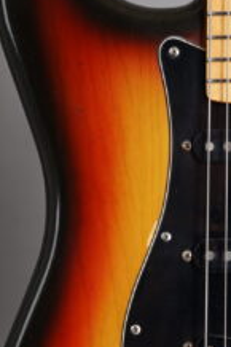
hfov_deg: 10.0
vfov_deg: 15.1
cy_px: 269
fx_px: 1301
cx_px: 253
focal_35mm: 135
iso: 160
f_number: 7.1
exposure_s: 1/160
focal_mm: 51
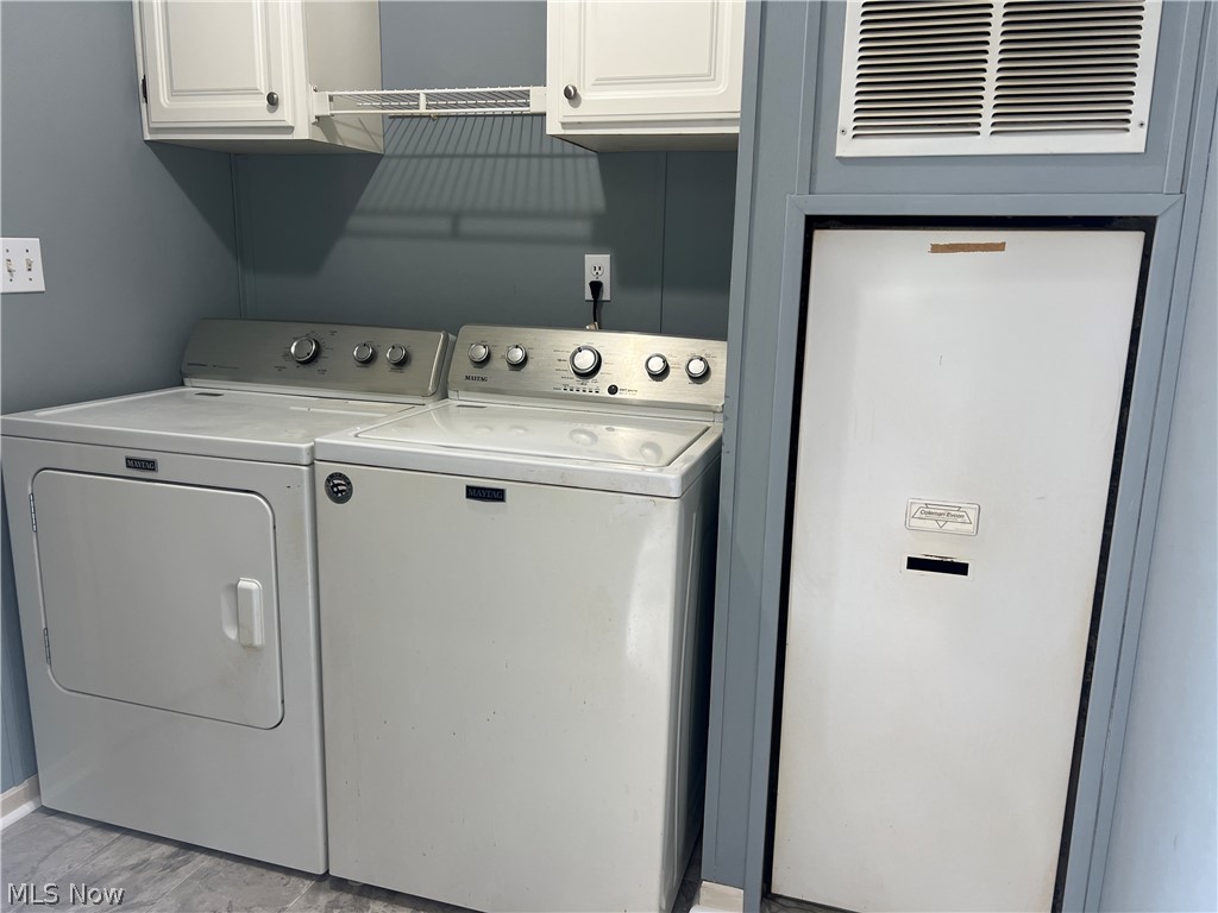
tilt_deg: -12.8
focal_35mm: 26
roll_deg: -1.0
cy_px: 456
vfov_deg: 53.1
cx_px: 609
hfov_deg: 67.3
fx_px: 915
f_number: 1.5
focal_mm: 5.7
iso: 80
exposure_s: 1/121
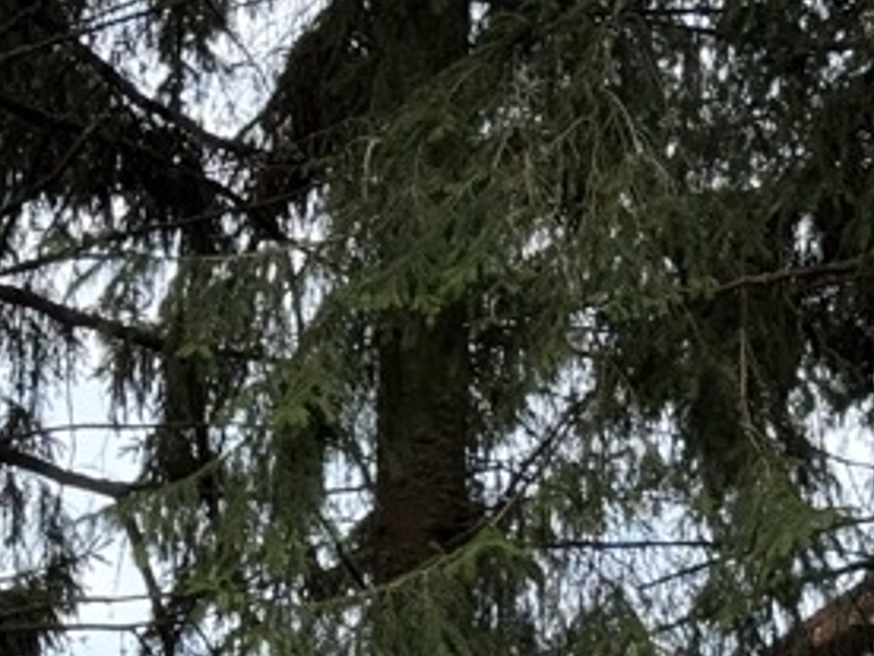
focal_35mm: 178
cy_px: 808
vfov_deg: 8.2
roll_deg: -0.4
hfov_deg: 10.9
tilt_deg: +5.2
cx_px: -244
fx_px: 4494
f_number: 1.78
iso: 64
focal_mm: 6.76
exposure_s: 1/481
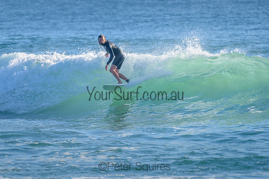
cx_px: 105
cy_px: 75
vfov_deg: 2.2
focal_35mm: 613
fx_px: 4581
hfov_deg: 3.4
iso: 220
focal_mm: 500
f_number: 5.6
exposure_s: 1/2000
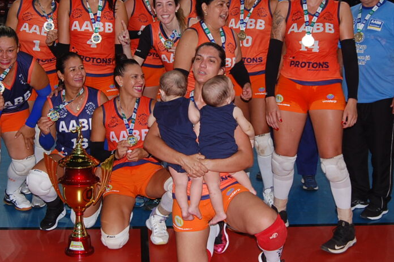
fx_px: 580
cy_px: 101
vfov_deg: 25.4
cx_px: 186
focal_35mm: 53
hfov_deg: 37.5
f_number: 5.6
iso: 320
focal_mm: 24
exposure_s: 1/125
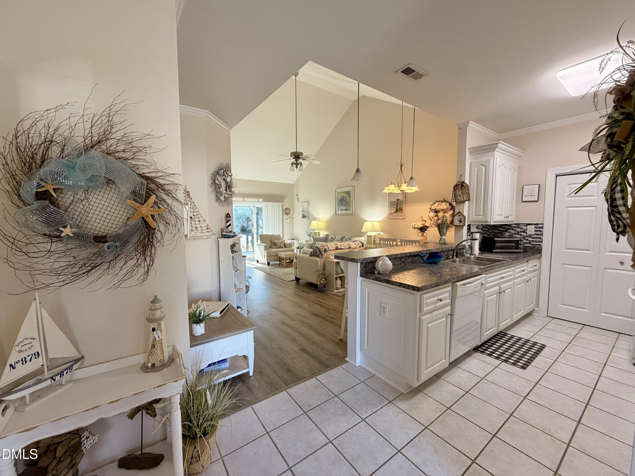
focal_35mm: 14
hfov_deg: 102.1
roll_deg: -0.2
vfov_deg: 85.7
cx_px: 318
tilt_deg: -3.4
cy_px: 238
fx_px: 257
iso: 250
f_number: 2.2
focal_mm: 2.22
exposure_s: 1/120
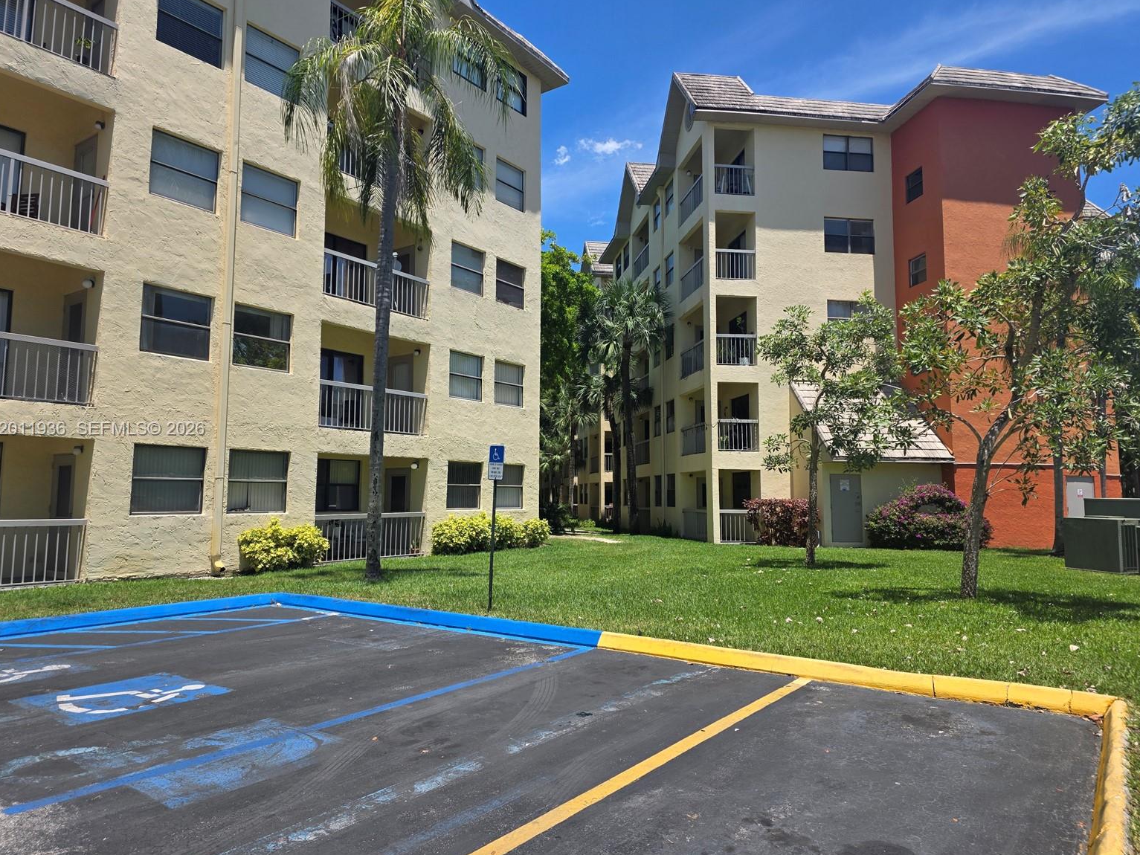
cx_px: 568
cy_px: 430
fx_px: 790
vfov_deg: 56.8
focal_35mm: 24
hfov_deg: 71.6
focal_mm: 6.3
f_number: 1.7
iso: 80
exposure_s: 1/4889
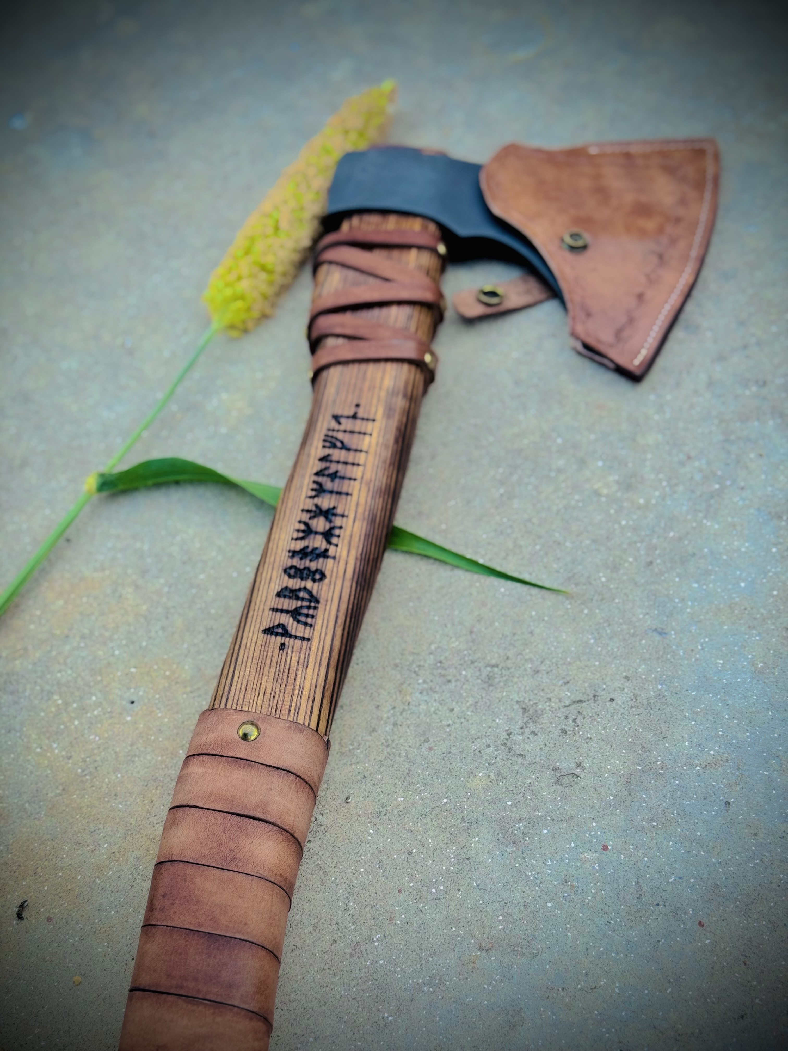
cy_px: 526
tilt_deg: -52.9
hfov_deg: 30.3
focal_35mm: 48
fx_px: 1457
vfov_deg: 39.7
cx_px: 394
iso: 80
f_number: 1.78
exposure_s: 1/121
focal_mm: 6.76
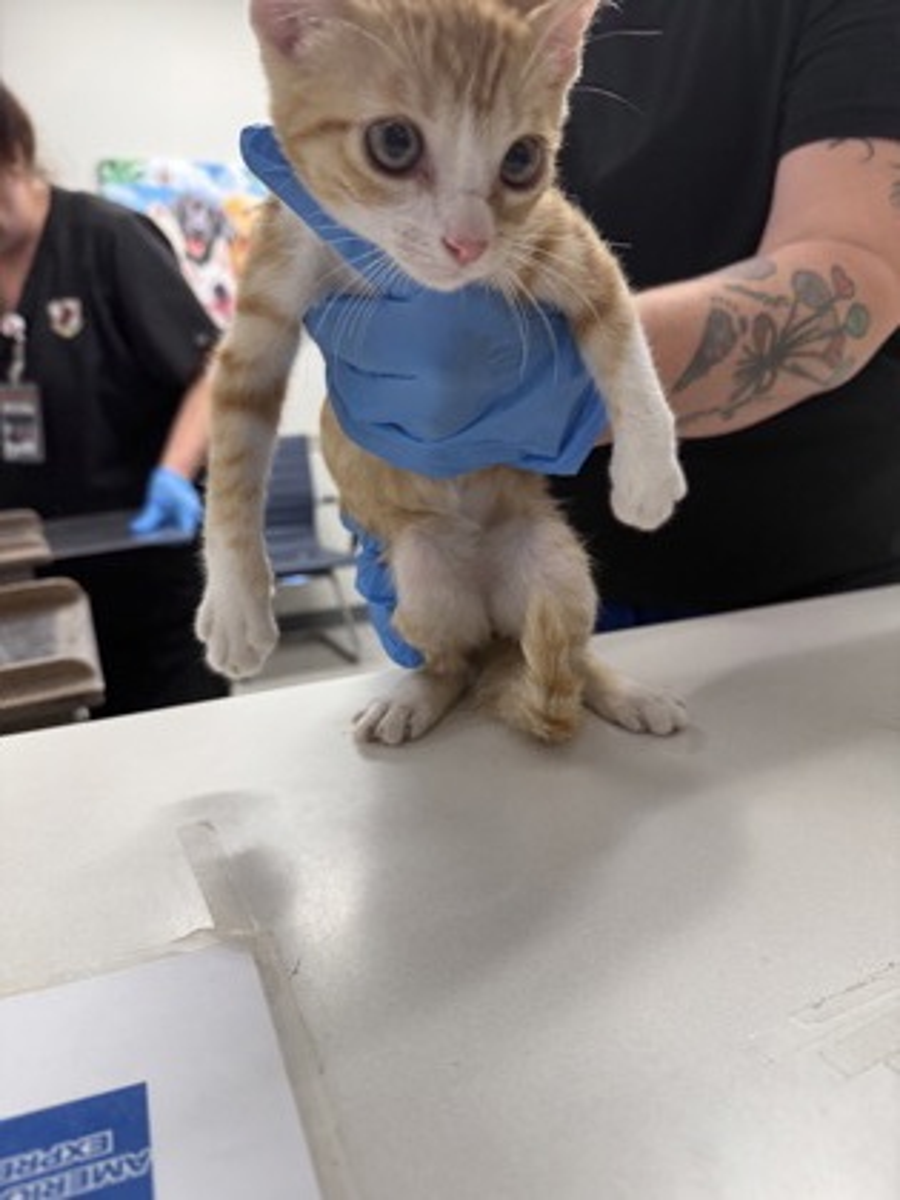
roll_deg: +1.4
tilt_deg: -13.3
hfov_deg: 56.8
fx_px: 832
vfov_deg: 71.6
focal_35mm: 24
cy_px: 600
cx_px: 450
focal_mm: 6.76
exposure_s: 1/120
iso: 160
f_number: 1.78
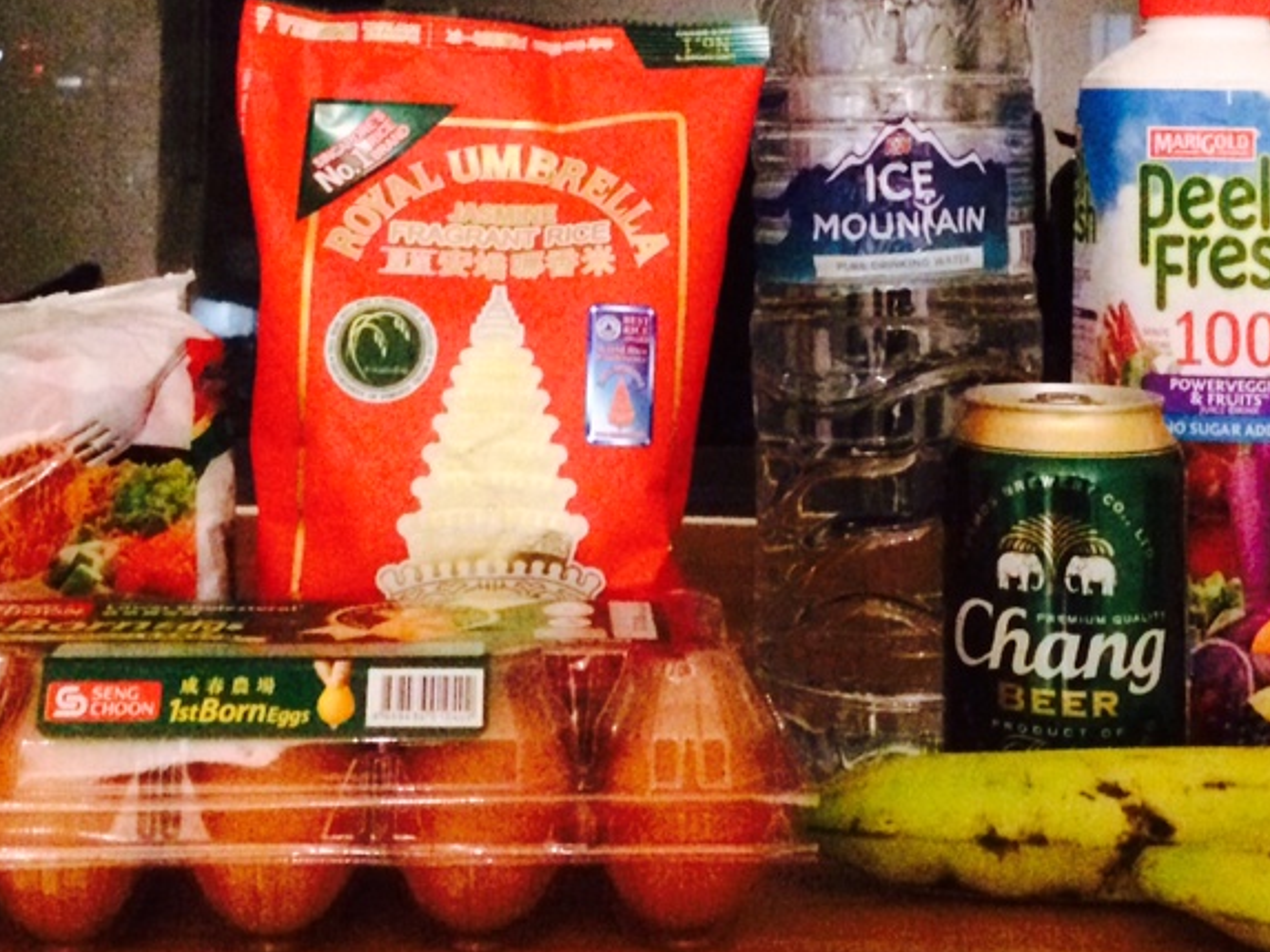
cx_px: 652
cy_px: 20
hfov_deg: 29.0
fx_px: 2459
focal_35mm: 67
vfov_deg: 21.2
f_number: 2.2
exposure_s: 1/15
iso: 800
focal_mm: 4.12
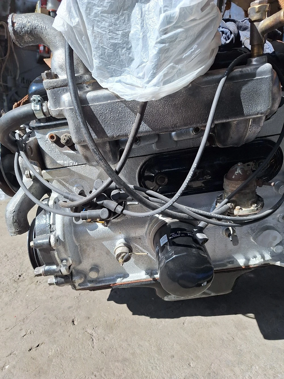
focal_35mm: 23
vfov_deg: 73.9
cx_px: 142
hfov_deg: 58.9
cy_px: 190
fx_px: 252
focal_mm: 5.54
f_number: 1.8
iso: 40
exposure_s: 1/2000
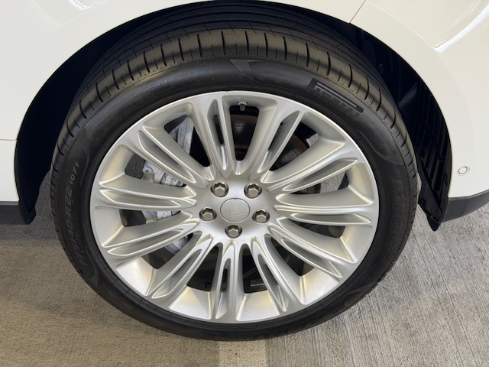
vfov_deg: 30.3
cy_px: 184
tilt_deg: -33.0
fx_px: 678
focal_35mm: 48
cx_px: 244
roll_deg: -2.1
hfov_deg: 39.7
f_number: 1.78
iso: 100
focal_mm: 6.76
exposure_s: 1/67
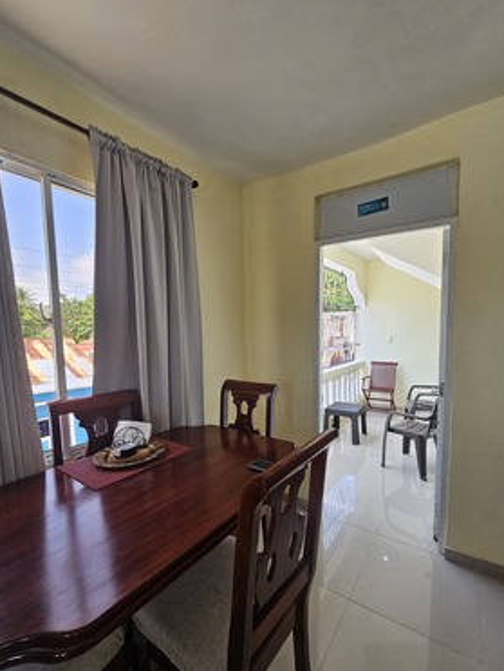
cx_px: 267
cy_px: 358
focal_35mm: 14
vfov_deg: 101.9
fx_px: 271
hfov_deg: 85.7
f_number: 2.2
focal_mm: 2.2
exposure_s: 1/359
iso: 100
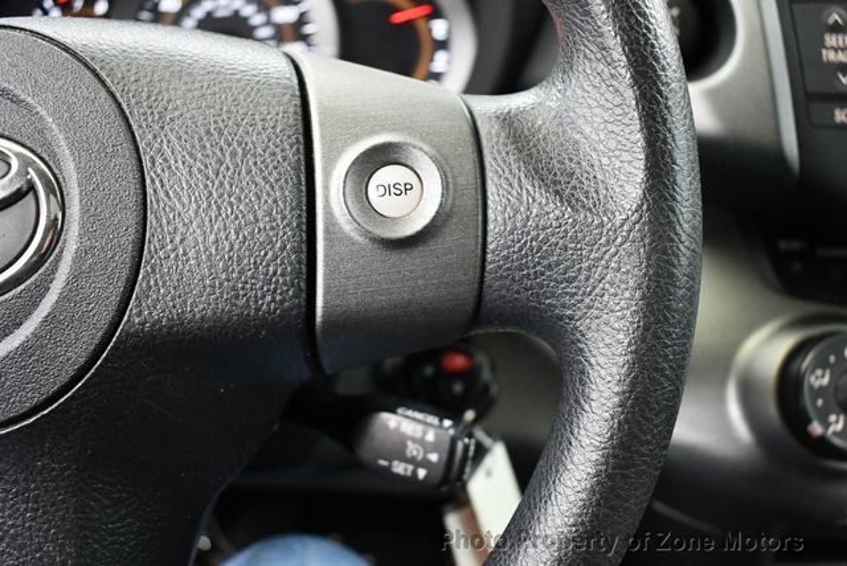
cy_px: 283
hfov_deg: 53.1
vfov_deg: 36.9
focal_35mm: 36
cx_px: 424
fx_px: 848
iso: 3200
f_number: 3.5
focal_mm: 18
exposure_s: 1/60
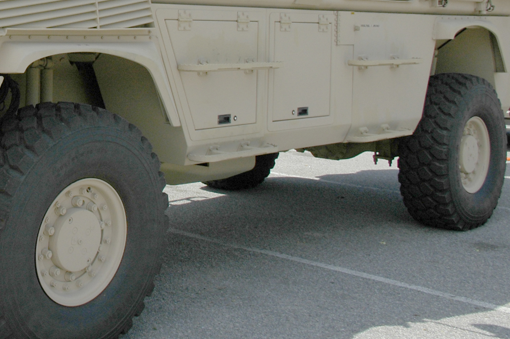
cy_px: -7
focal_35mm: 61
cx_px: -49
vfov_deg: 21.4
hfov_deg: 29.7
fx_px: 863
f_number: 9
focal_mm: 18
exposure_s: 1/320
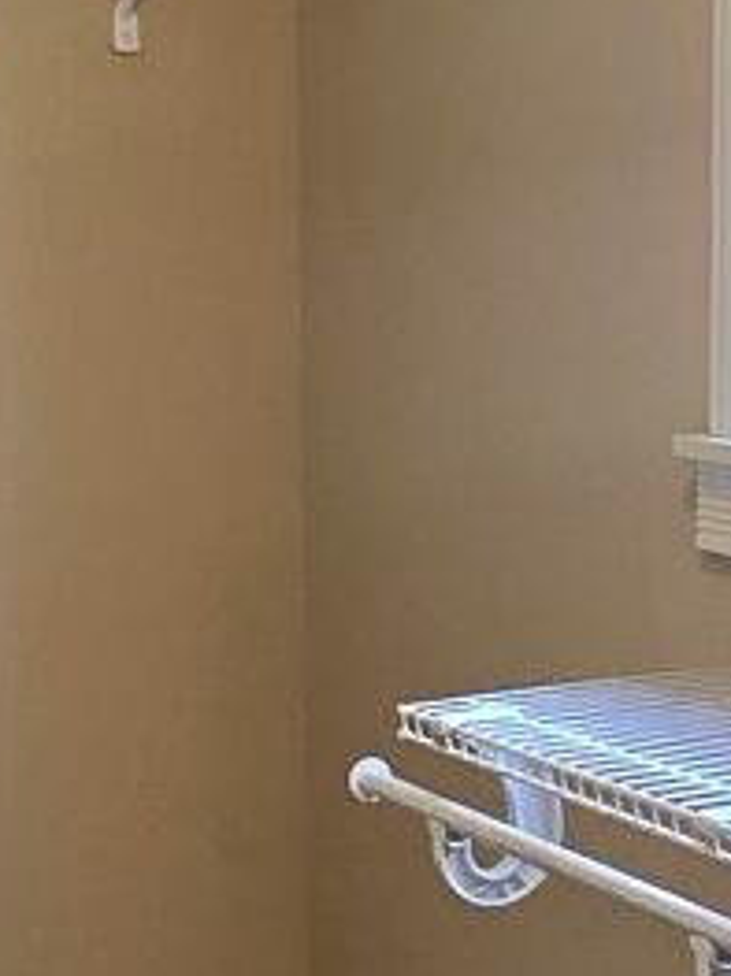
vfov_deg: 19.8
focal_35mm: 99
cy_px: 601
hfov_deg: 14.9
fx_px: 2790
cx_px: 189
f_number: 2.2
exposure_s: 1/60.2
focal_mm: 2.2
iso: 125
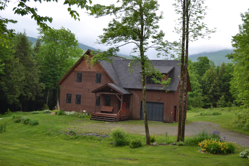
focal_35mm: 48
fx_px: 332
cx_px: 124
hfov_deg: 41.1
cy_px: 83
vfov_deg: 28.1
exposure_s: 1/125
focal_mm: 32
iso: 140
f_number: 4.8
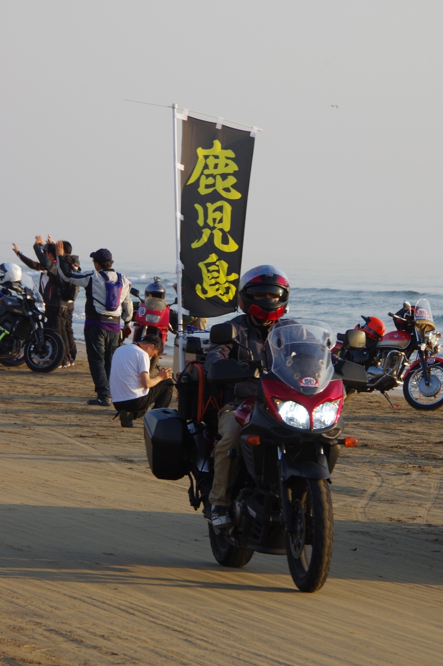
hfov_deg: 6.2
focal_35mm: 220
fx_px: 4067
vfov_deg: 9.4
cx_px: 225
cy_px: 330
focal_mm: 135
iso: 400
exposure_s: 1/200
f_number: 11
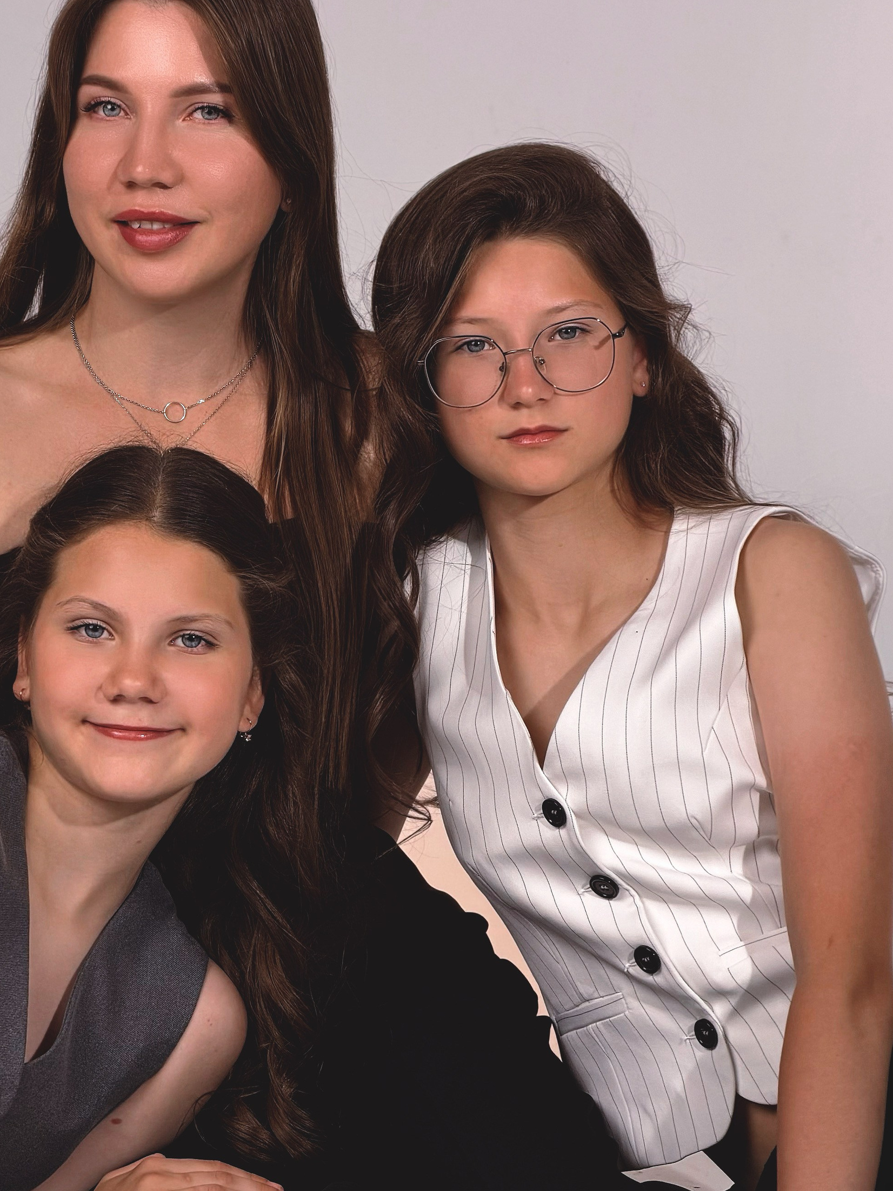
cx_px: 272
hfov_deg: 9.6
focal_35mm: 155
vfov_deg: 12.7
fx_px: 5330
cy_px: 833
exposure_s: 1/121
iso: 50
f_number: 2.8
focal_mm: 16.89
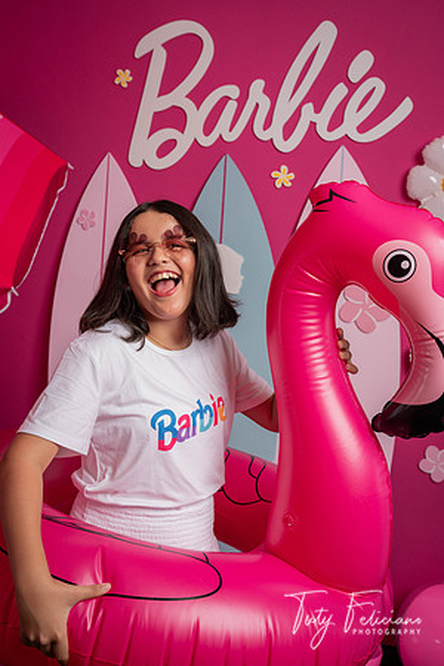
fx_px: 703
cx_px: 222
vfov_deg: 50.7
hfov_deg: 35.1
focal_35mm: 38
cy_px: 333
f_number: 5.6
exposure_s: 1/100
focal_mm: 38
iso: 250
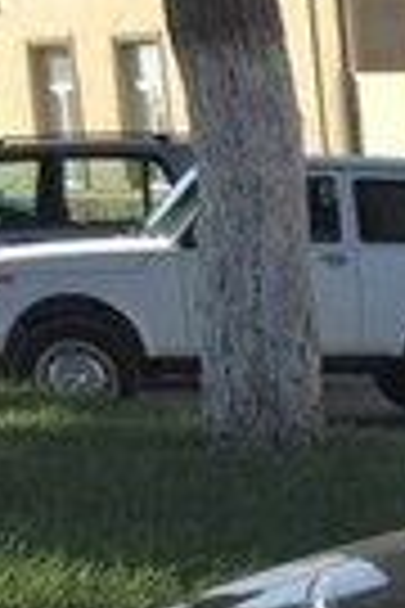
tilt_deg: -17.2
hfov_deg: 7.6
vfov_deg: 12.8
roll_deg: -2.2
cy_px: 1020
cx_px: 1377
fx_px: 2497
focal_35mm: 148
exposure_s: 1/807
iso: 32
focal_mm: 4.15
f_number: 2.2
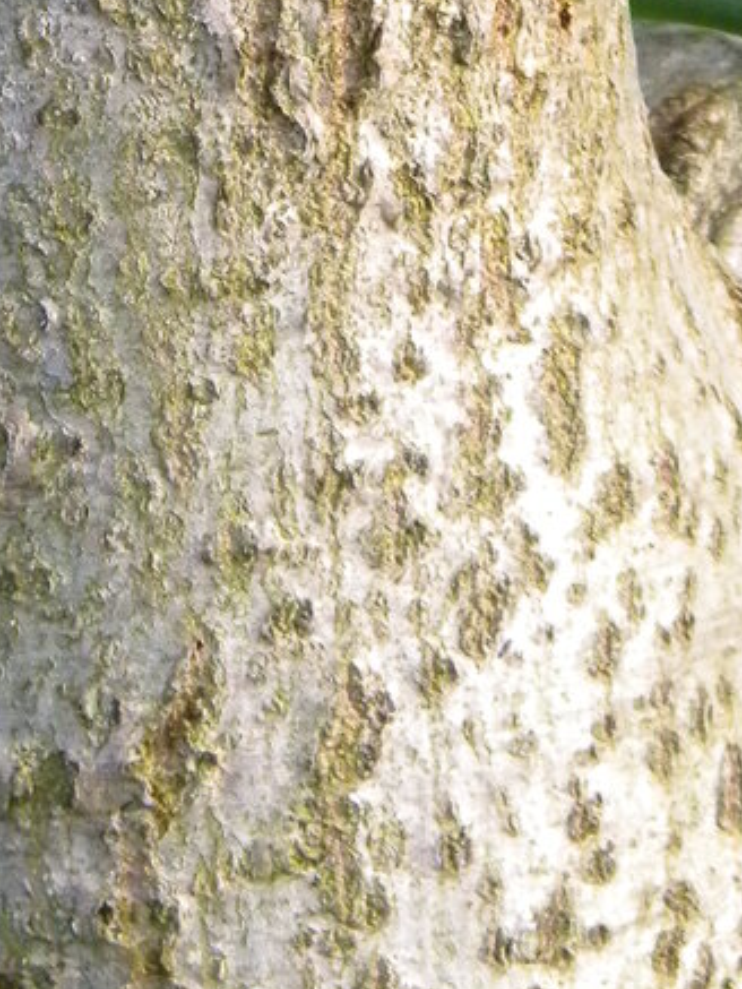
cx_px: 45
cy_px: -225
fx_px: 7227
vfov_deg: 7.7
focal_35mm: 253
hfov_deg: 5.9
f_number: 4.5
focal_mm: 15.1
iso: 400
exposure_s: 1/390
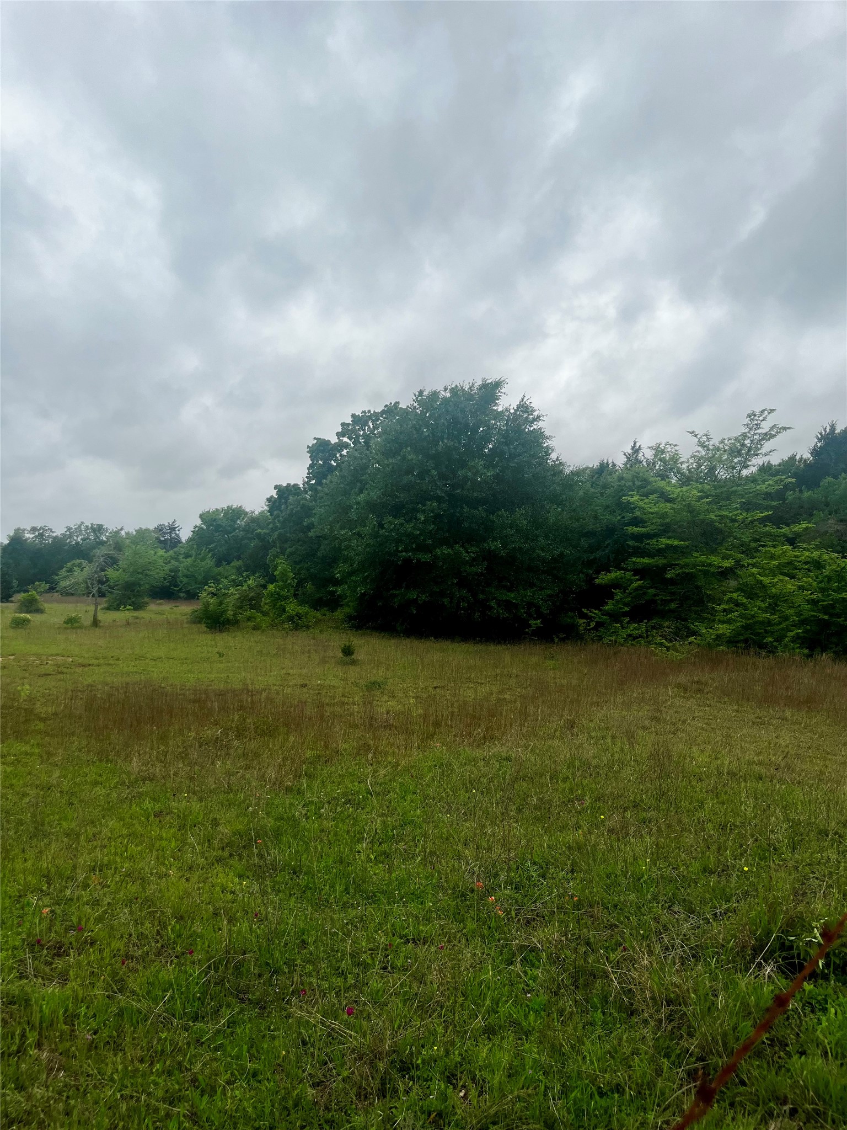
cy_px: 565
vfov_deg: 67.3
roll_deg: +0.7
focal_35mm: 26
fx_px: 848
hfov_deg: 53.1
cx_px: 424
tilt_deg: -0.7
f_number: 1.6
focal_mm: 5.1
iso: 50
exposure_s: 1/2410
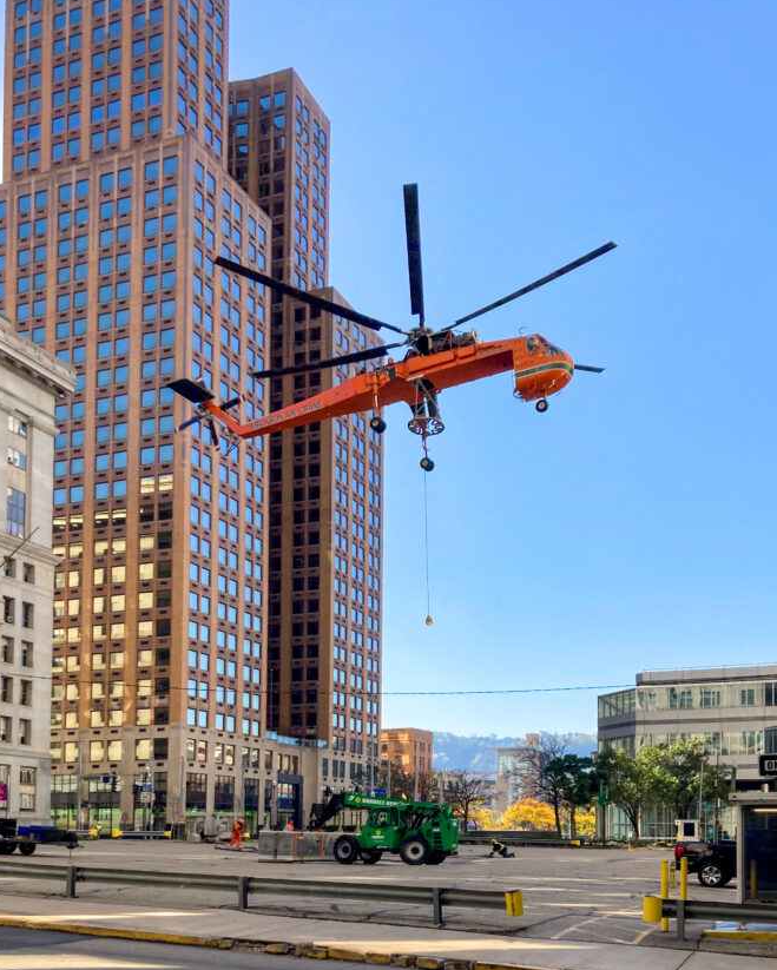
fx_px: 977
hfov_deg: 43.4
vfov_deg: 52.4
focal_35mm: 34
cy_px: 595
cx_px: 409
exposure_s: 1/1600
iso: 20
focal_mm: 3.99
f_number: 1.8
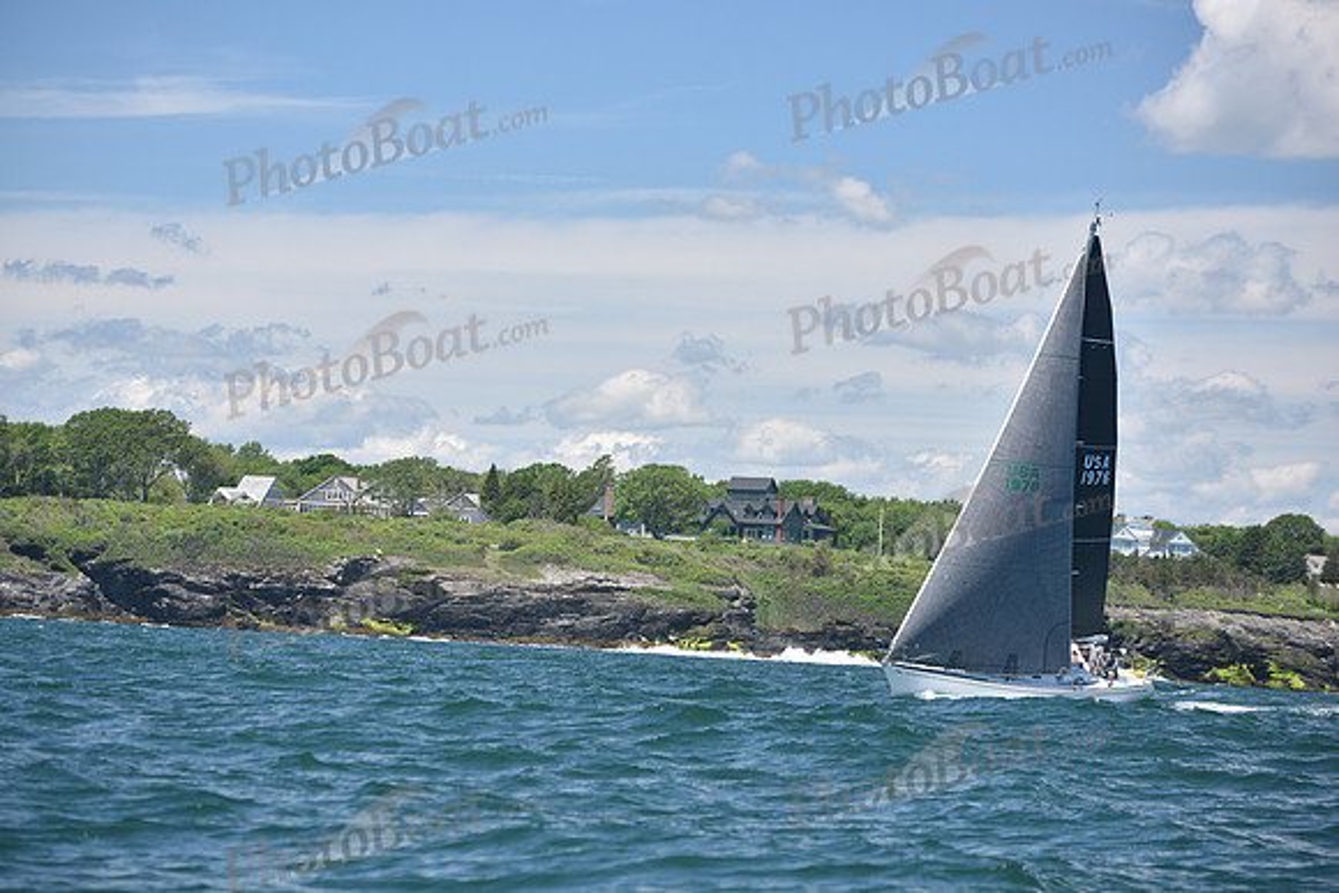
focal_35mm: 116
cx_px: 670
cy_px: 446
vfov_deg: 11.8
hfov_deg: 17.6
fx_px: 4315
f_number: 3.5
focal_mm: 116
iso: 200
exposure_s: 1/1000
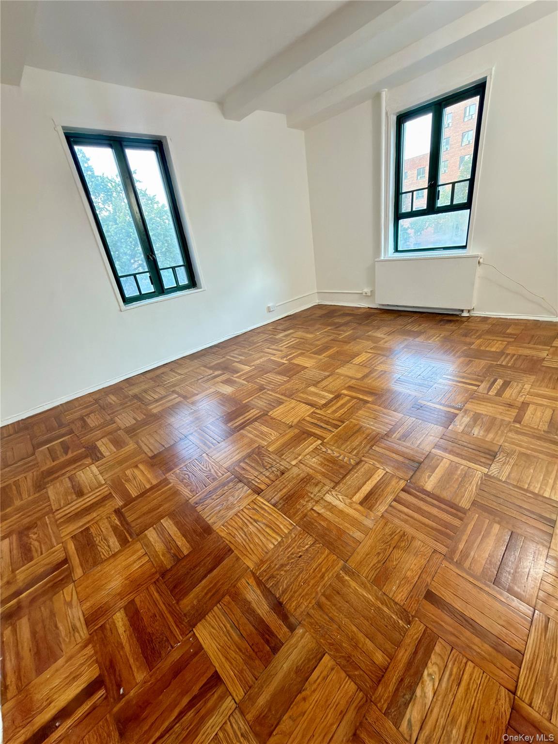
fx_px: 301
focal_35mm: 14
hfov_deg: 85.7
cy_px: 372
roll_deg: +8.7
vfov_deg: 102.1
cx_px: 279
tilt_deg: -23.7
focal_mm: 2.22
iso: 250
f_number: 2.2
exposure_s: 1/30
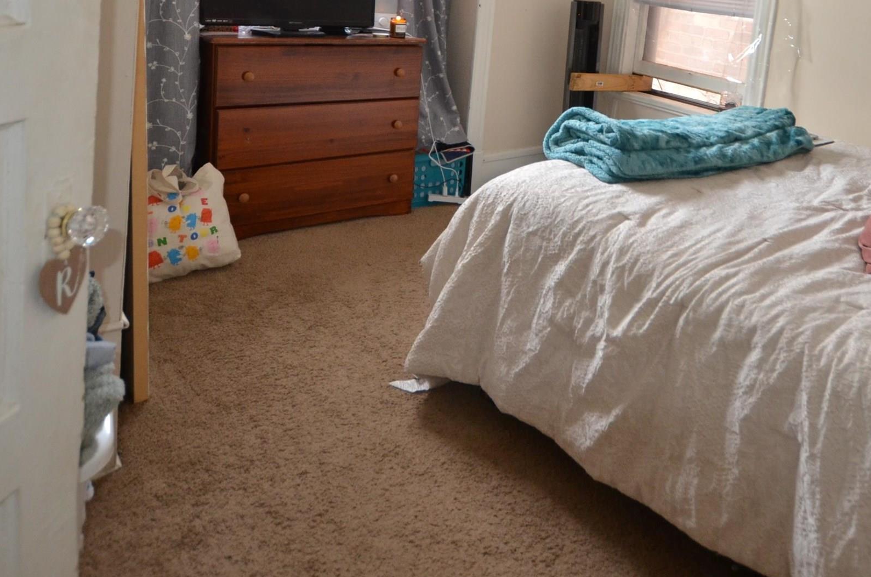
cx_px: 586
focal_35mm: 29
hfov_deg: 62.1
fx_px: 700
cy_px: 22
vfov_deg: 40.2
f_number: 3.5
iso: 640
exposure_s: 1/60
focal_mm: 10
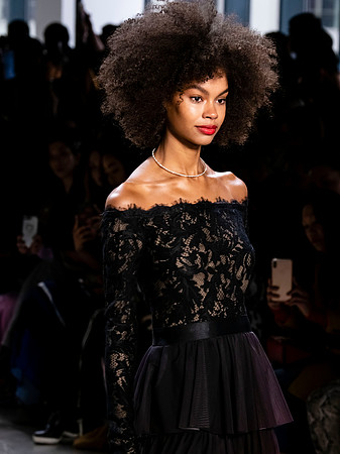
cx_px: 170
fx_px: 2622
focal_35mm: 200
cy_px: 227
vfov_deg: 9.9
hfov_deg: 7.4
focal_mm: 100
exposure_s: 1/250
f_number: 5.6
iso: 1600
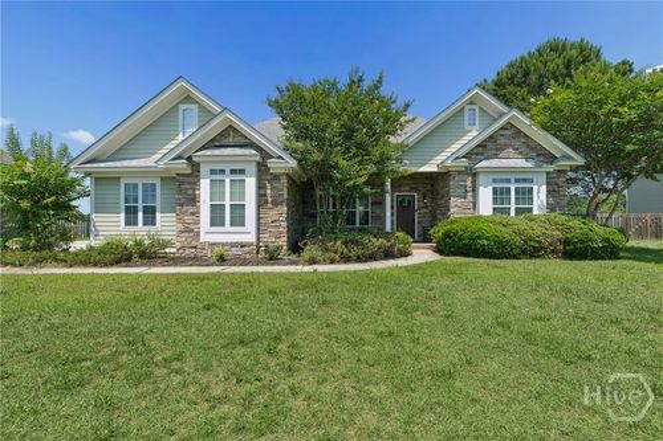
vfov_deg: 73.7
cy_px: 220
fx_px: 295
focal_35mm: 16
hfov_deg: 96.8
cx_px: 332
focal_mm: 16
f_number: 10
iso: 1000
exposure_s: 1/500
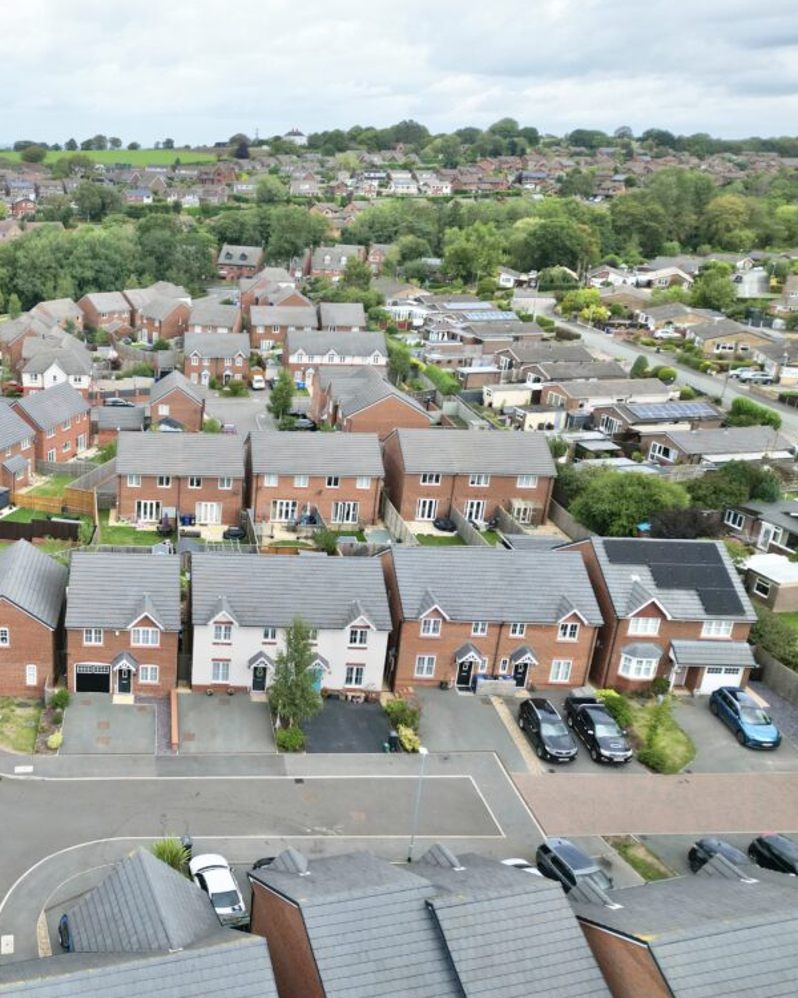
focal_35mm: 32
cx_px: 142
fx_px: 945
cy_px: 504
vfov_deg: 55.7
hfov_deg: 43.3
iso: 200
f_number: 1.7
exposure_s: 1/1600
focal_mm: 6.72
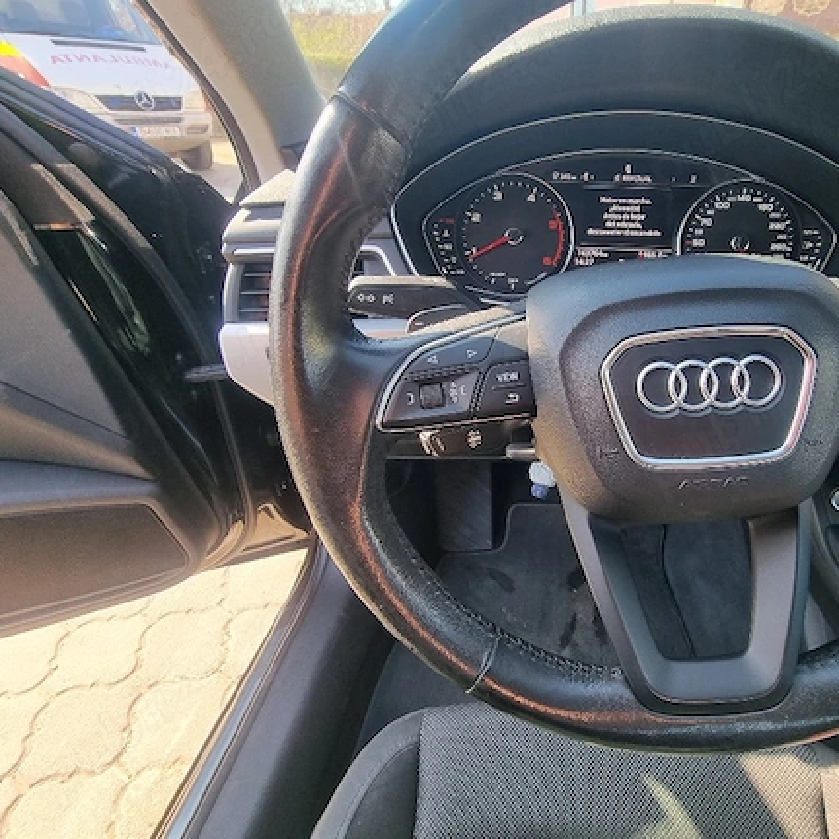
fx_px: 439
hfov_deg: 84.9
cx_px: 547
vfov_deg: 87.4
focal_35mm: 16
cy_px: 407
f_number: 2.2
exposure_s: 1/116
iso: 50
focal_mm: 2.2
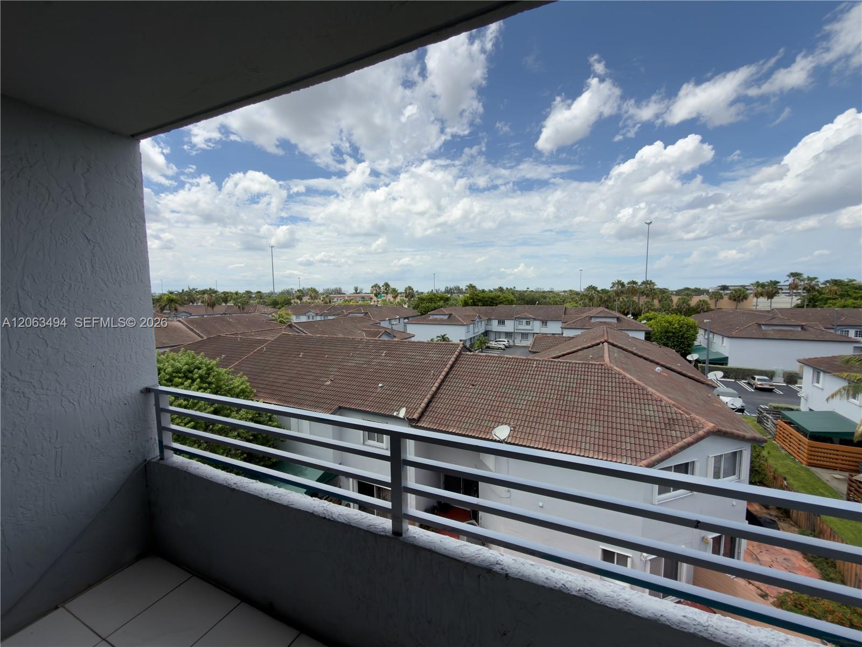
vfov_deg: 85.7
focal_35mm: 14
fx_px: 349
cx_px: 431
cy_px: 324
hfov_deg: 102.1
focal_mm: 2.22
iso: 16
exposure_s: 1/1094
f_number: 2.2
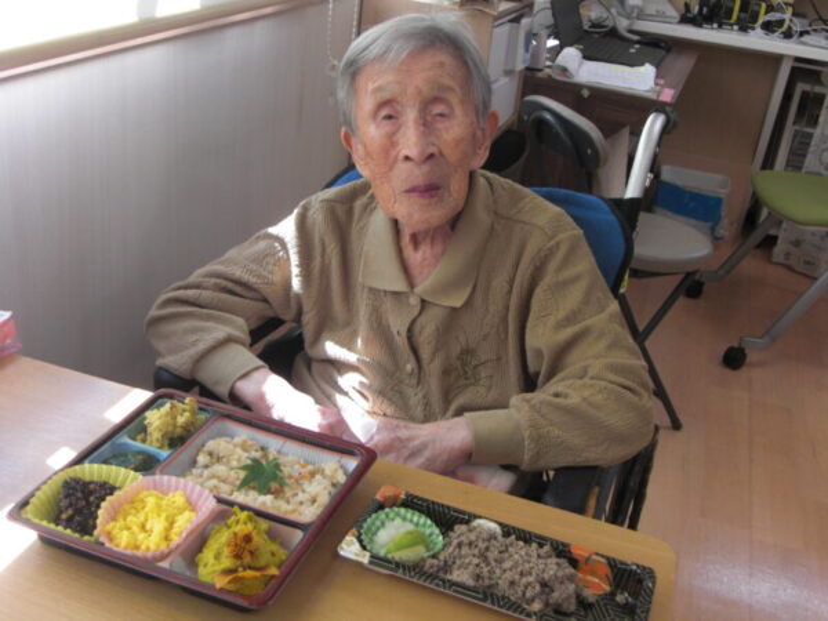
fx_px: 933
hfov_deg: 47.9
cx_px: 414
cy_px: 310
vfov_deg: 36.8
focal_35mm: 39
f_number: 3
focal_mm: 6.9
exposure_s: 1/80
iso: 100
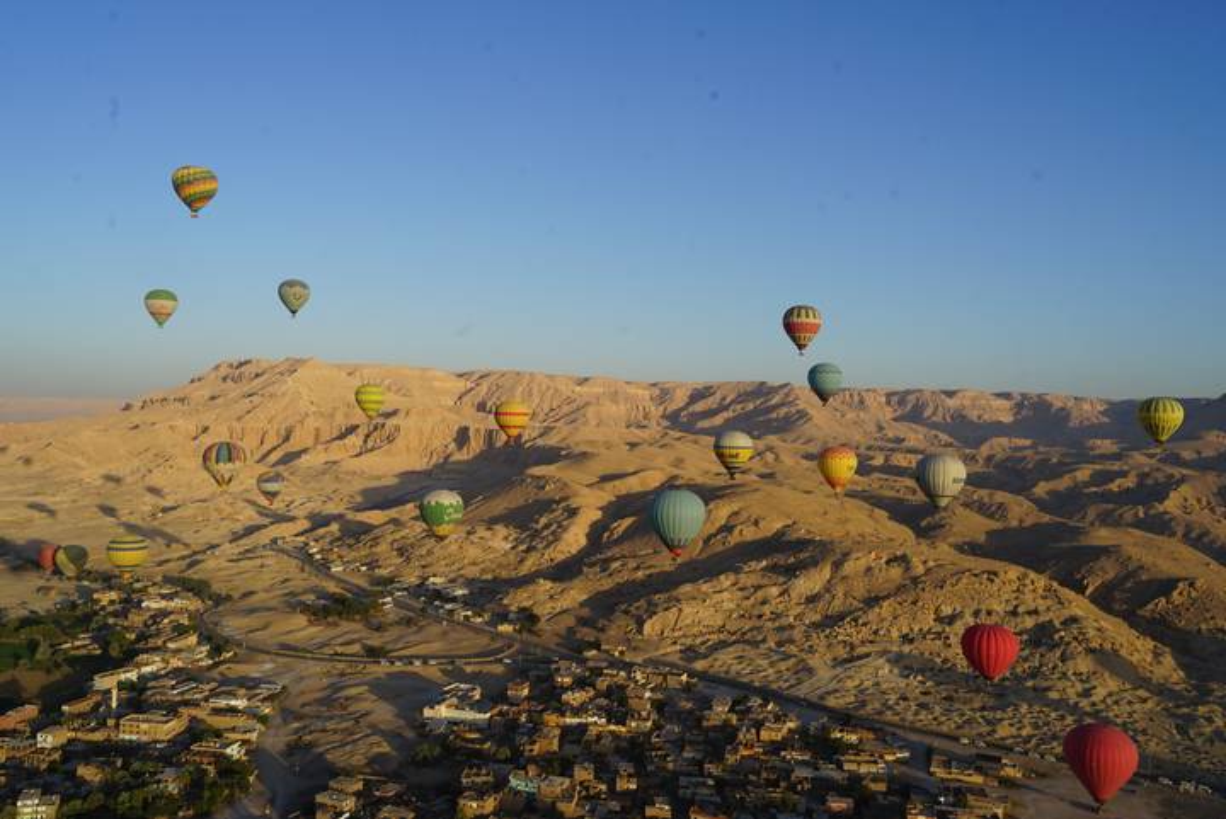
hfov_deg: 63.6
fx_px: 988
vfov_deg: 45.0
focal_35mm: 29
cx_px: 613
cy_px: 410
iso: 100
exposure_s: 1/125
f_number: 11
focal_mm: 29
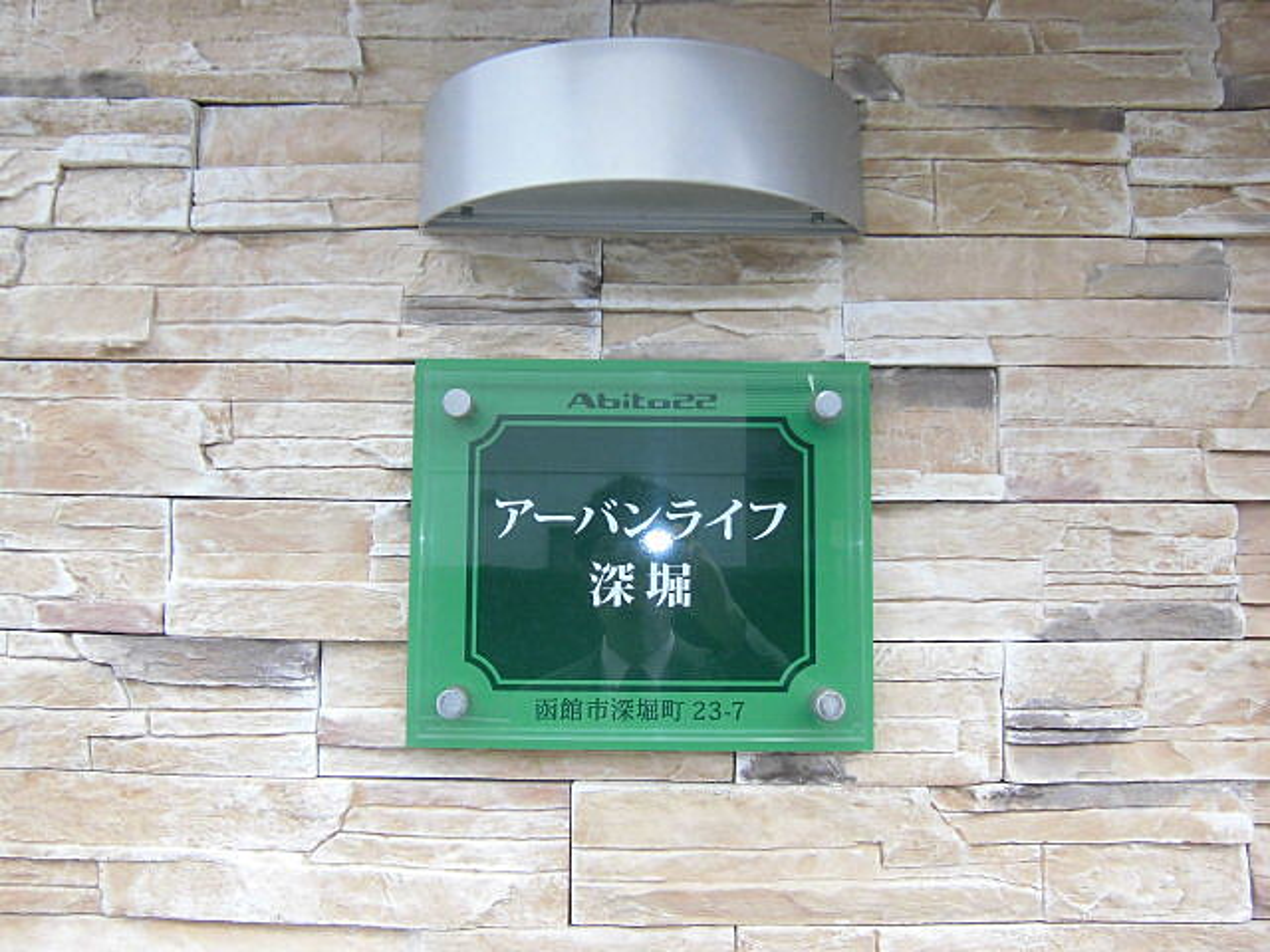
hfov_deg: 67.3
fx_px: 954
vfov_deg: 53.1
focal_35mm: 26
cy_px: 476
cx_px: 635
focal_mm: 4.7
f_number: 2.8
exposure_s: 1/320
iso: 100
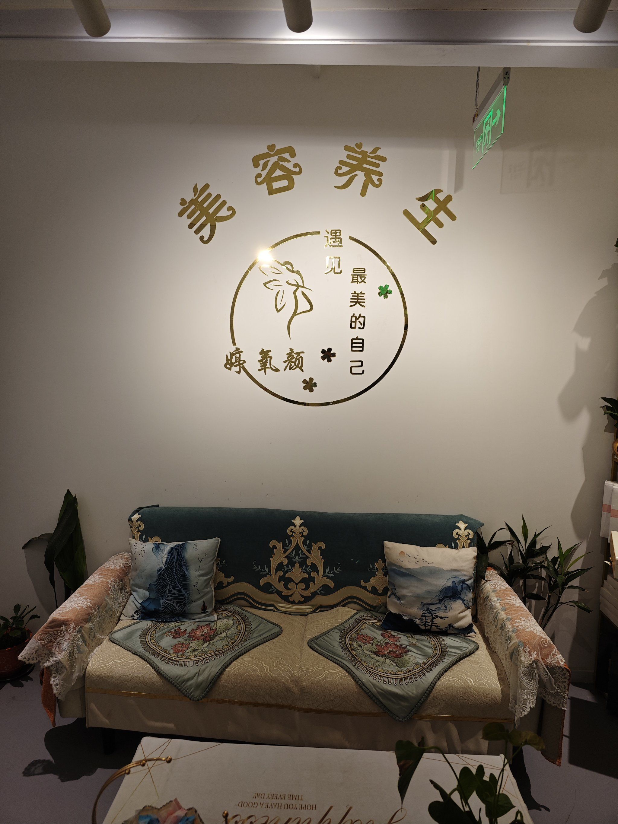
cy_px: 412
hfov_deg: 58.9
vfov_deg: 73.9
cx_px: 309
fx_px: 548
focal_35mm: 23
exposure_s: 1/100
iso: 125
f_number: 1.9
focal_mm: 8.7
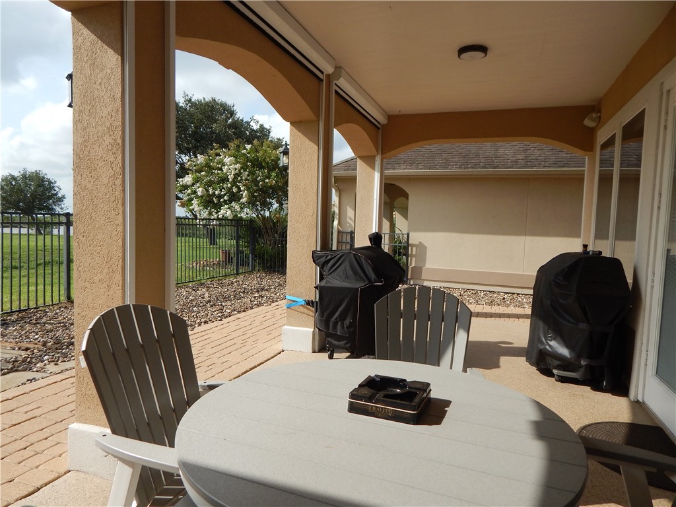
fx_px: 430
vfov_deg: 61.1
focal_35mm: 22
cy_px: 254
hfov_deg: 76.4
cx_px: 338
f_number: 6
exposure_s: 1/500
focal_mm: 4
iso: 125
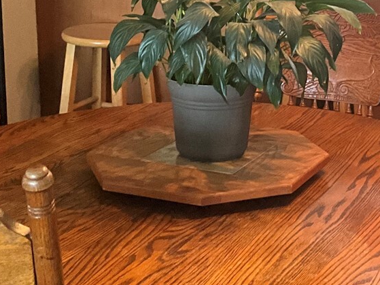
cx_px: 350
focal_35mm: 83
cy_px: 35
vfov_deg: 17.5
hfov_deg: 22.9
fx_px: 911
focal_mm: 3
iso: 250
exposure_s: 1/60
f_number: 1.8
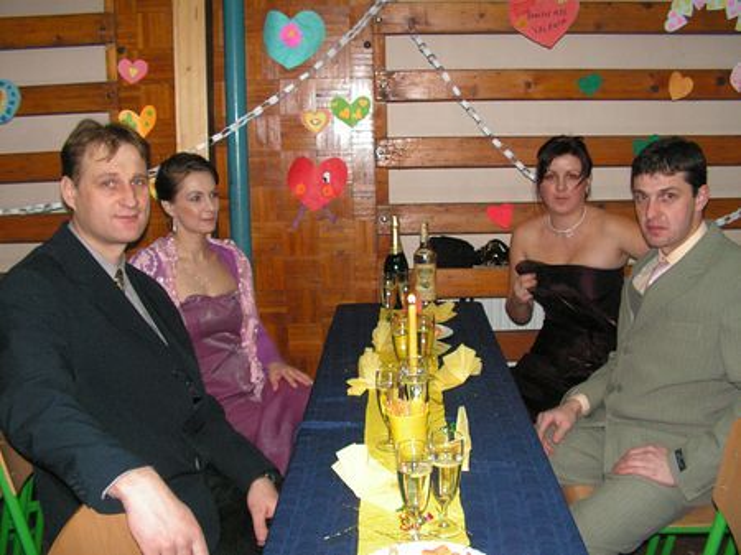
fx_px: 770
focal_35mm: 36
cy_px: 278
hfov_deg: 51.4
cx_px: 370
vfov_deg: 39.6
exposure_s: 1/40
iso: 160
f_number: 3.2
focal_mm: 6
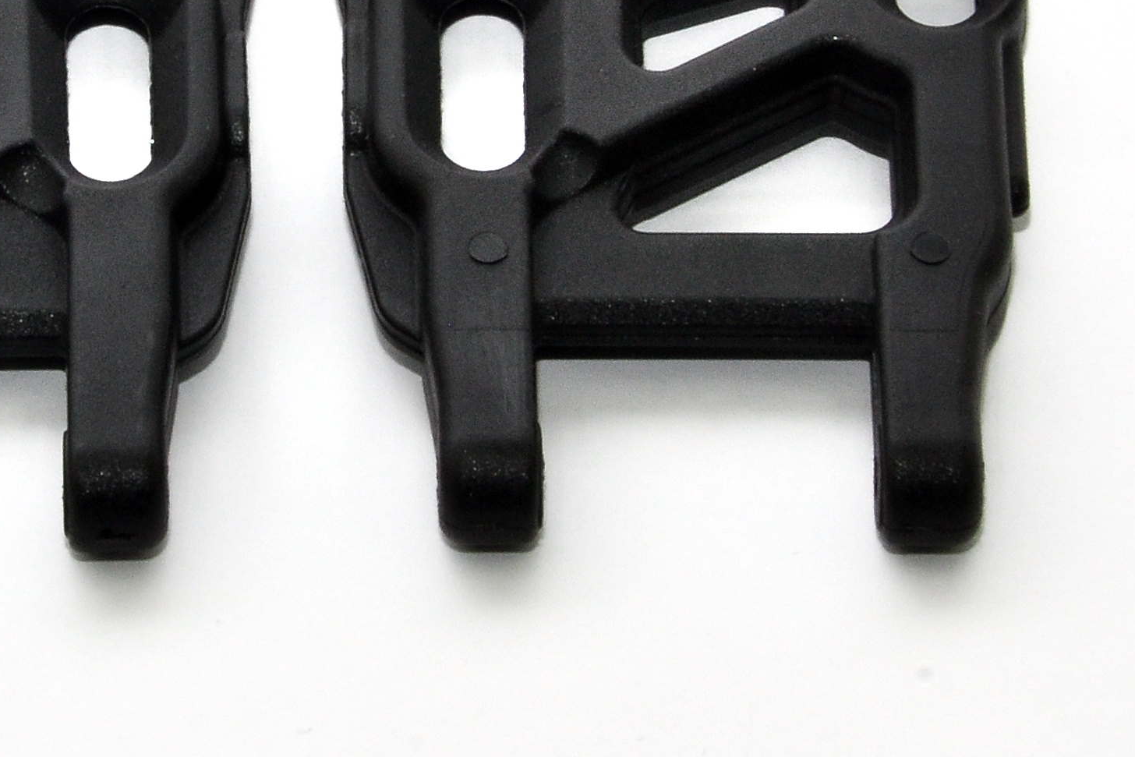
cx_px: 292
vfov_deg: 3.9
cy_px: -78
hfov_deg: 5.8
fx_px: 11130
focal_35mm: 353
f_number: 29
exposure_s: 1/60
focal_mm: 80
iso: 400
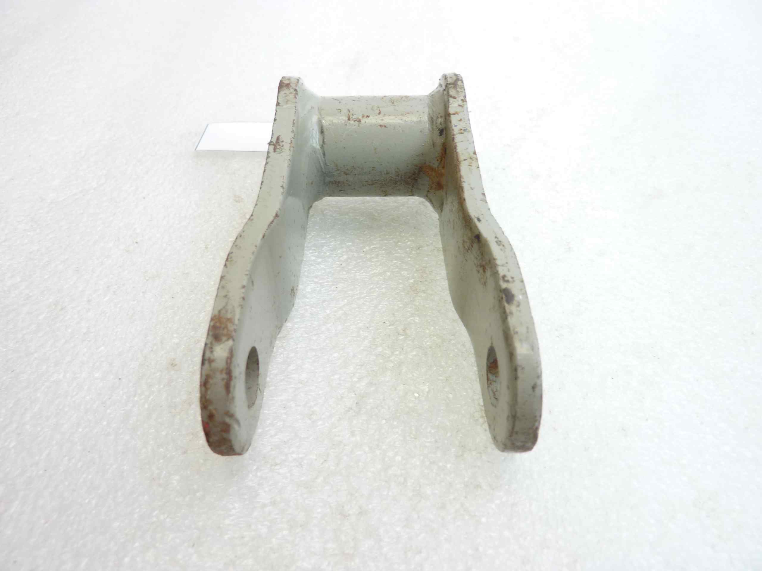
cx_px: 381
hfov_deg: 69.4
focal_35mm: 25
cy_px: 286
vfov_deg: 54.9
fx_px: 550
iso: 80
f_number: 3.3
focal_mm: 4.1
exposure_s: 1/15
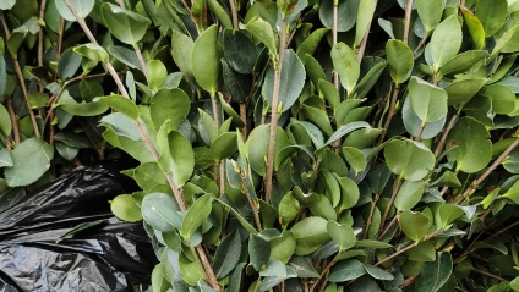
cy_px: 185
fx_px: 1019
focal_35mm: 74
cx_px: 296
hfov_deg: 28.5
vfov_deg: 16.3
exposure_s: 1/200
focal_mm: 5.56
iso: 50
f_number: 1.6
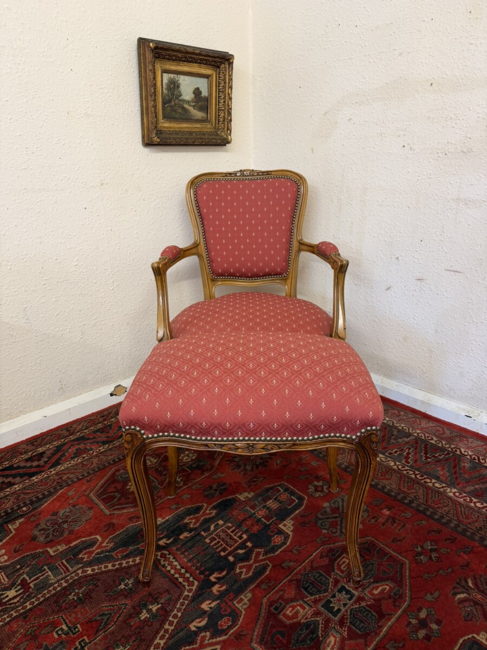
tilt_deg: -19.5
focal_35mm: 24
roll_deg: +1.0
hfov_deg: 56.8
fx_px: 450
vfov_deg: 71.6
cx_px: 244
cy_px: 325
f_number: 1.78
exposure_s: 1/50
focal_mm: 6.76
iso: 125
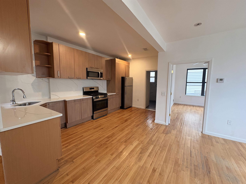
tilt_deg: -6.0
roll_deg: +1.3
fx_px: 99
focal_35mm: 14
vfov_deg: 85.7
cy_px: 92
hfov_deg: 102.1
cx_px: 123
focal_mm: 2.22
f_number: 2.2
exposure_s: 1/60
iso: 160
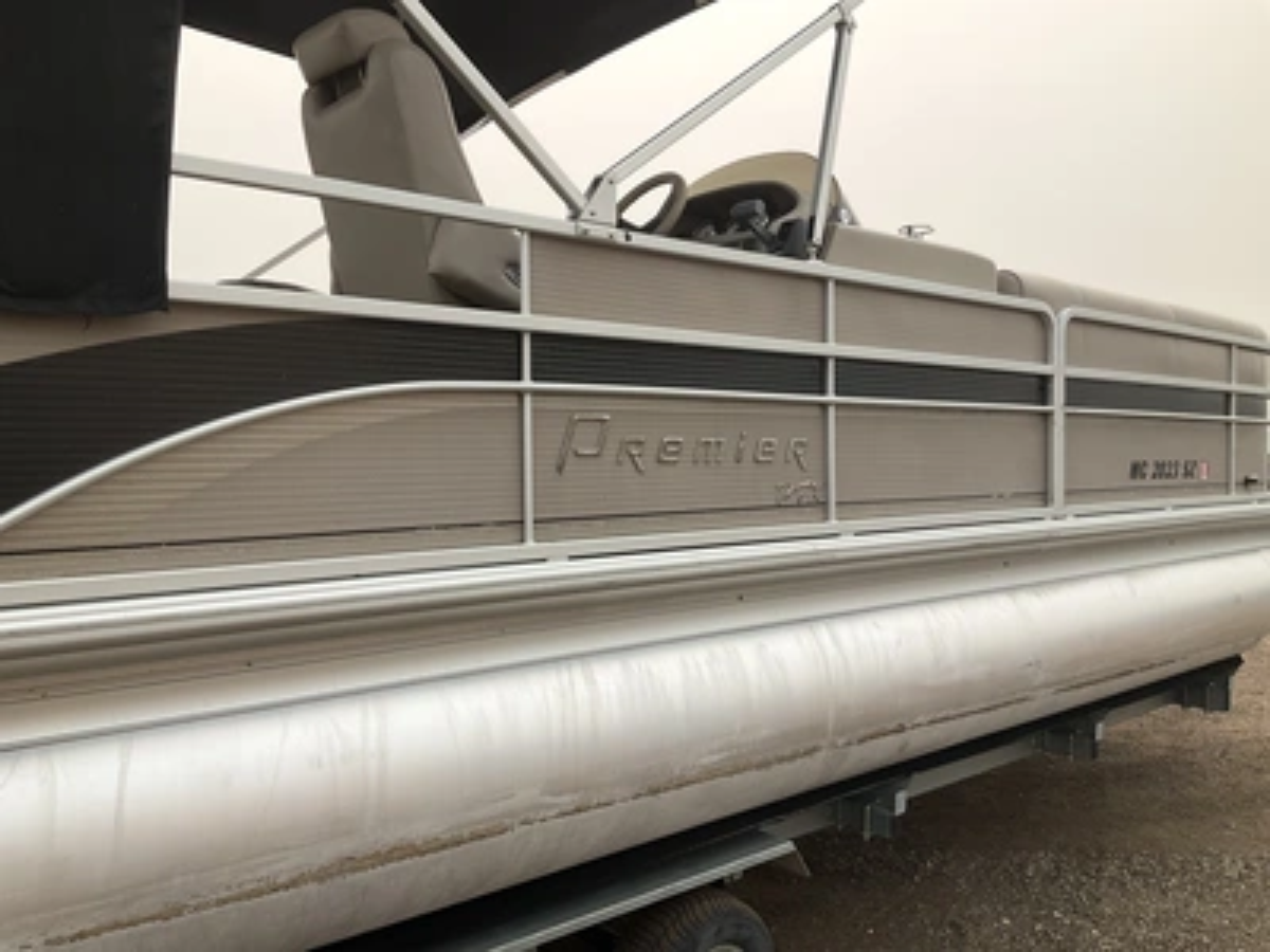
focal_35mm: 29
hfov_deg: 61.7
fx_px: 1064
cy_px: 476
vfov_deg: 48.2
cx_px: 635
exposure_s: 1/2058
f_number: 1.8
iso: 25
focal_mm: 3
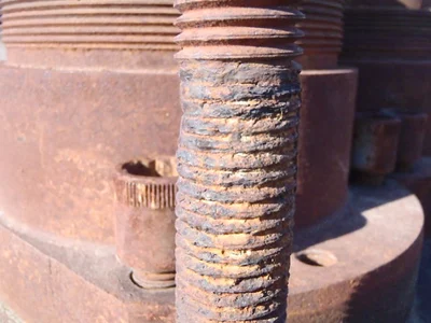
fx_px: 461
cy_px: 162
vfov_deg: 38.7
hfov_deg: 50.1
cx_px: 216
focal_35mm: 37
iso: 800
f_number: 13
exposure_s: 1/160
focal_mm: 6.64
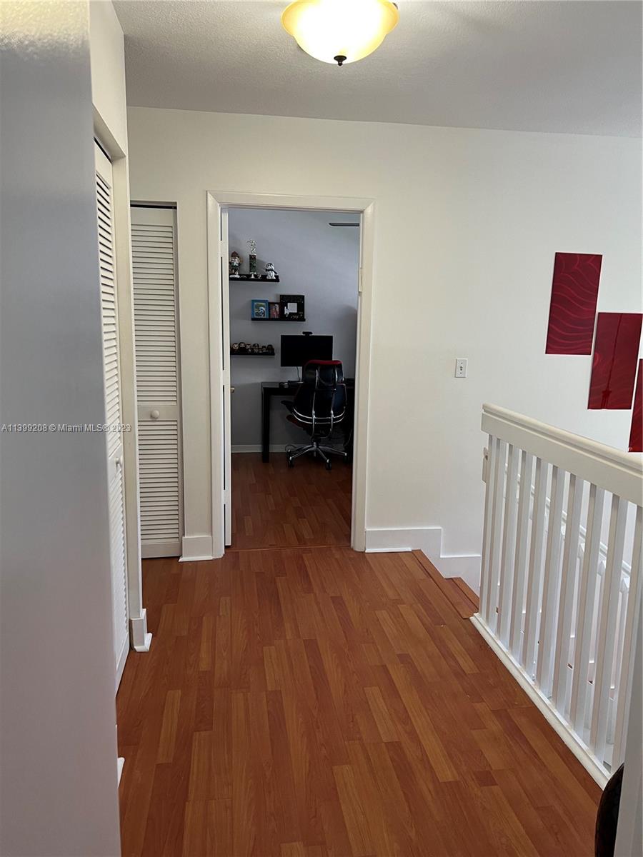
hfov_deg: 53.1
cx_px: 322
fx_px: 644
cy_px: 428
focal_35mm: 26
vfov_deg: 67.3
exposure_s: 1/60
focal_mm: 5.7
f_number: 1.5
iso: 125
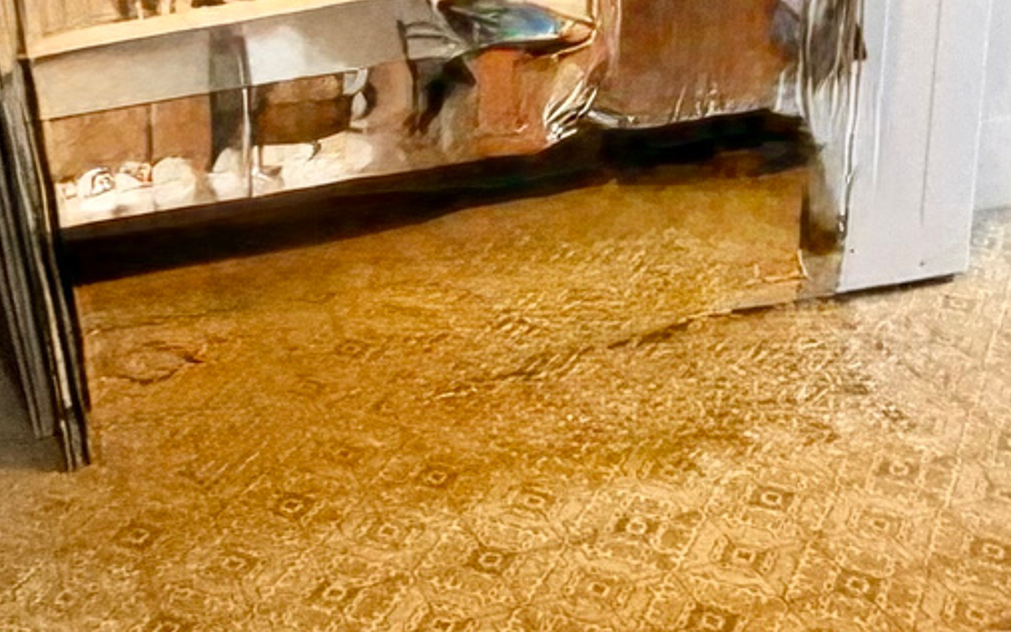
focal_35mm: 60
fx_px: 1653
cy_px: -30
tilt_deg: -12.7
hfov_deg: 34.0
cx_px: 512
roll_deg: -0.3
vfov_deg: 20.8
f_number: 2.2
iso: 1000
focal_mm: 2.22
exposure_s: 1/40
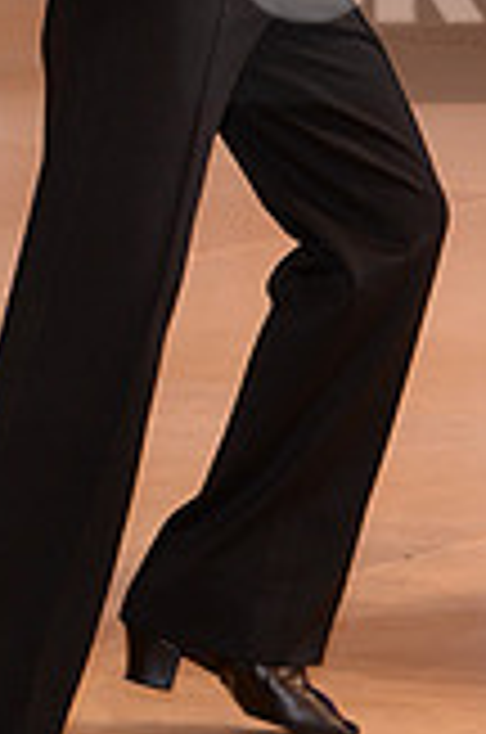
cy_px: -45
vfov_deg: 7.4
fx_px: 5653
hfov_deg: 4.9
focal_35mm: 278
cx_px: 803
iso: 1250
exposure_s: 1/250
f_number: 5.6
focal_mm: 78
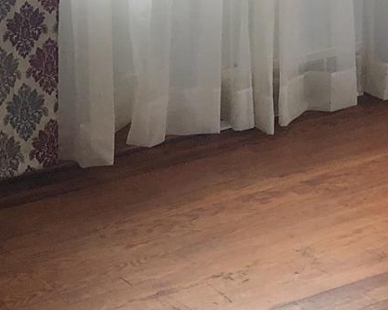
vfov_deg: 11.2
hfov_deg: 14.8
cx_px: 205
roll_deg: -0.2
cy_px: -202
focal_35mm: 130
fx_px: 1491
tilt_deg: -7.5
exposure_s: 1/40
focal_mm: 3.99
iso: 25
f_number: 1.8
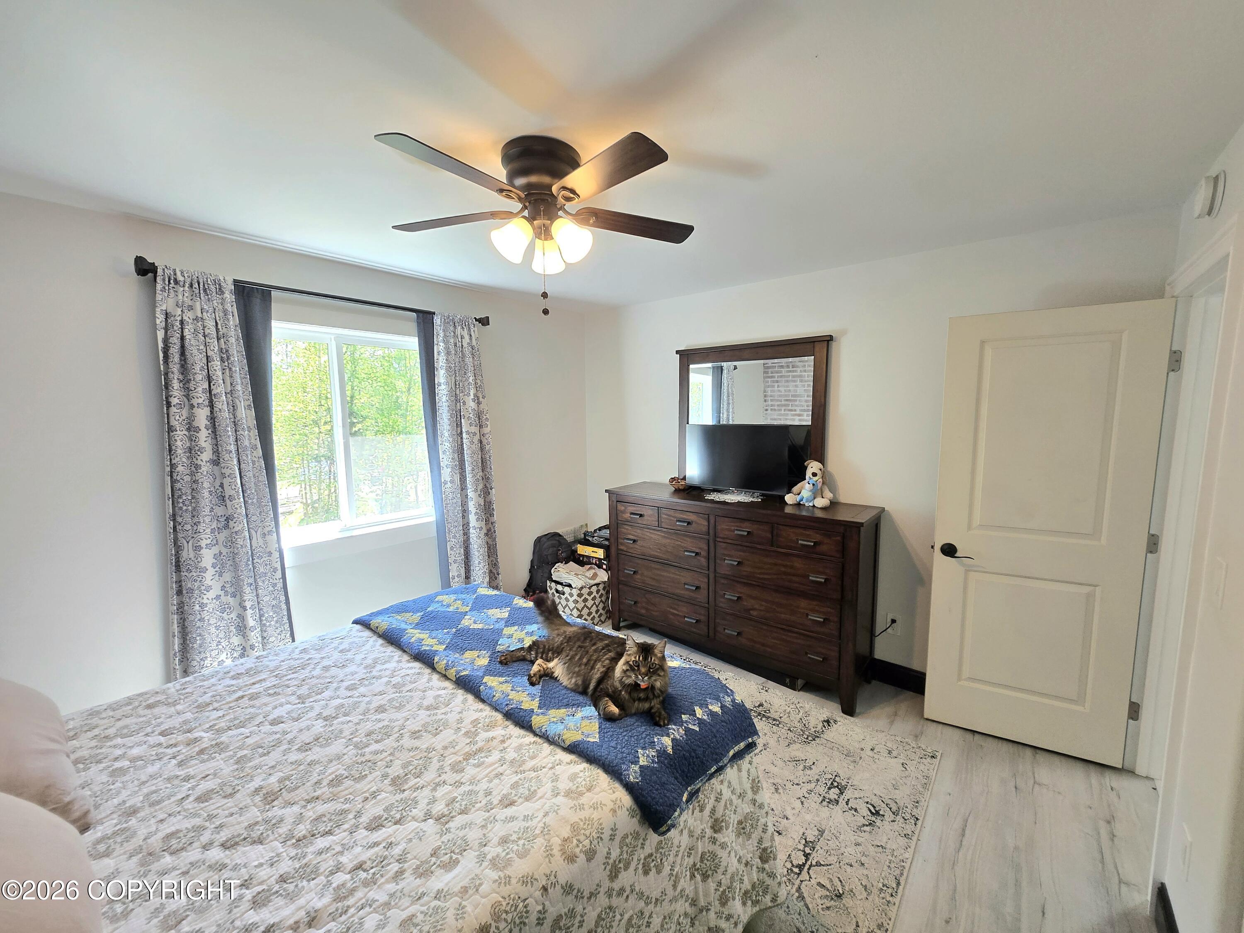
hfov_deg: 106.2
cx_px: 622
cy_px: 466
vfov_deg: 89.9
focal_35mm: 13
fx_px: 467
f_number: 2.2
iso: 100
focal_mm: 1.7
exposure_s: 1/60.2
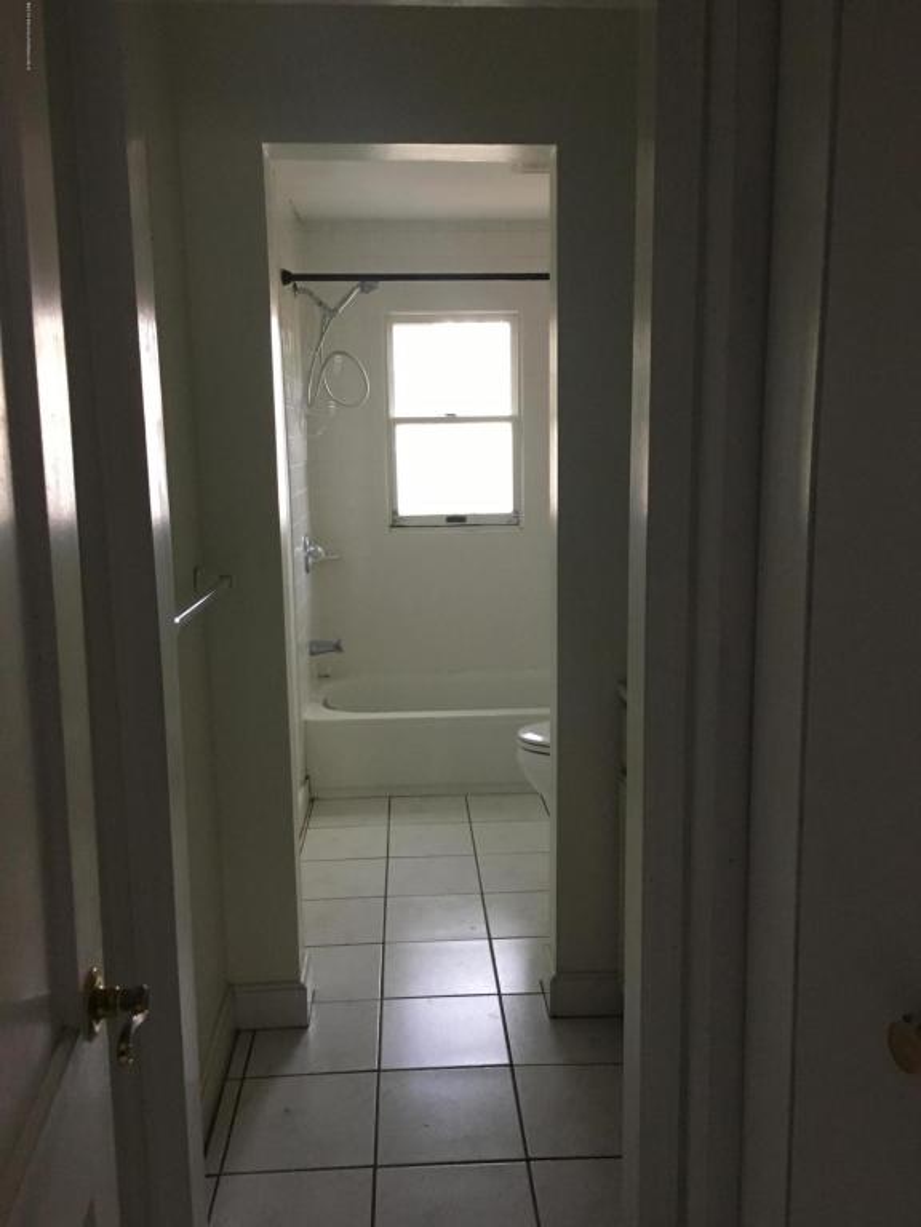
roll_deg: +0.6
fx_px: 1029
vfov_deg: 61.7
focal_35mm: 29
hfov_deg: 48.2
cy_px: 614
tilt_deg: -9.7
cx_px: 460
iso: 200
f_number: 2.2
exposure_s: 1/24
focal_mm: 4.15
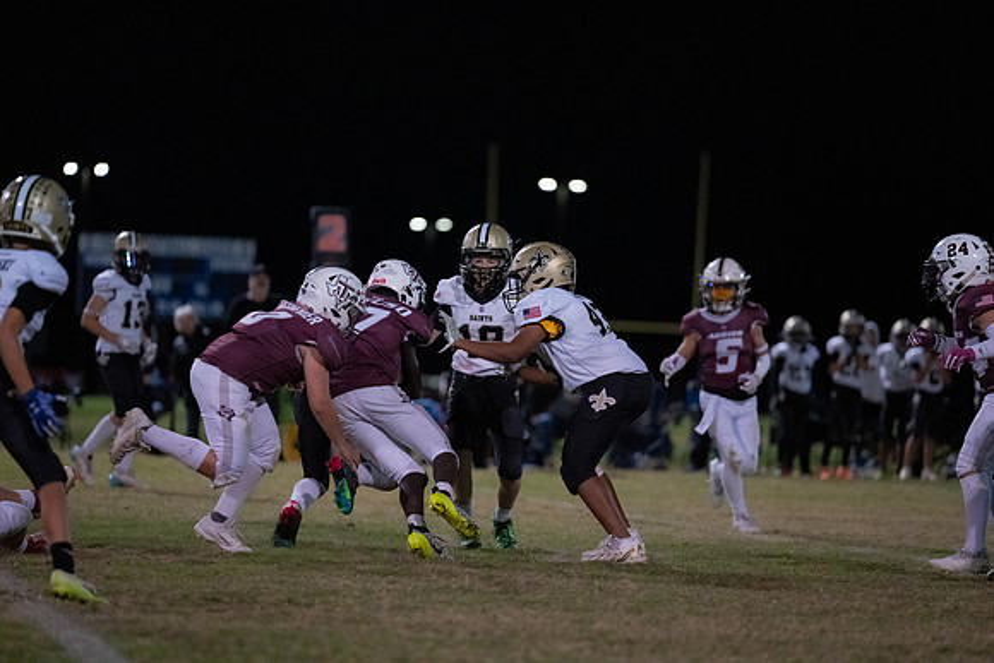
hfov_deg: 10.3
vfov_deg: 6.9
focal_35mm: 200
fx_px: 5523
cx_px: 497
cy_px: 332
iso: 10000
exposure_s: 1/1000
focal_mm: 200
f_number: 2.8
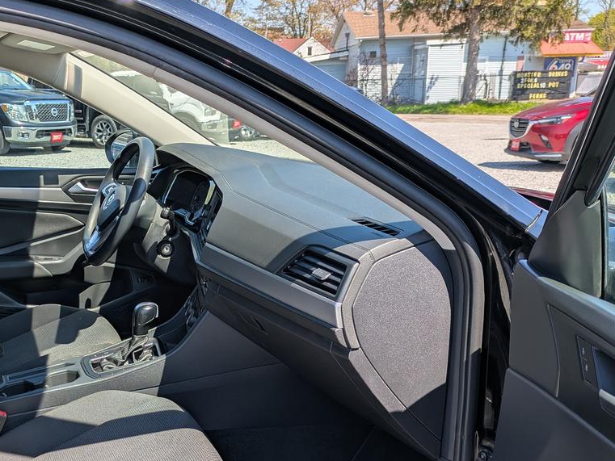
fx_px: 746
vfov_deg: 33.9
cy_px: 328
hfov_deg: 43.9
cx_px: 186
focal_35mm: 42
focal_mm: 5.43
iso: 40
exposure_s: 1/987
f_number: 1.89
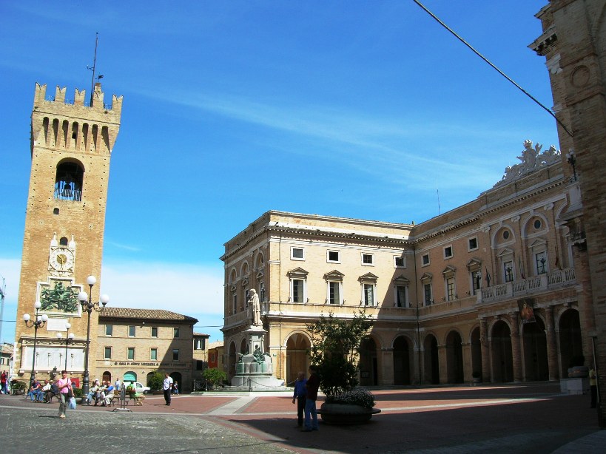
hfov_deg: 54.0
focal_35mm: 34
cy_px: 227
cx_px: 303
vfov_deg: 41.8
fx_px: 595
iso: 50
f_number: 4.9
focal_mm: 5.7
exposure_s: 1/390
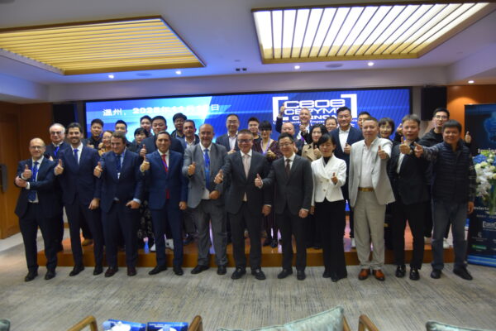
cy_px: 166
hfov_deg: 67.4
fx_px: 372
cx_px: 248
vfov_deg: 47.9
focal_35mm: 27
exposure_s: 1/60
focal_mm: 18
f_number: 4
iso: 560
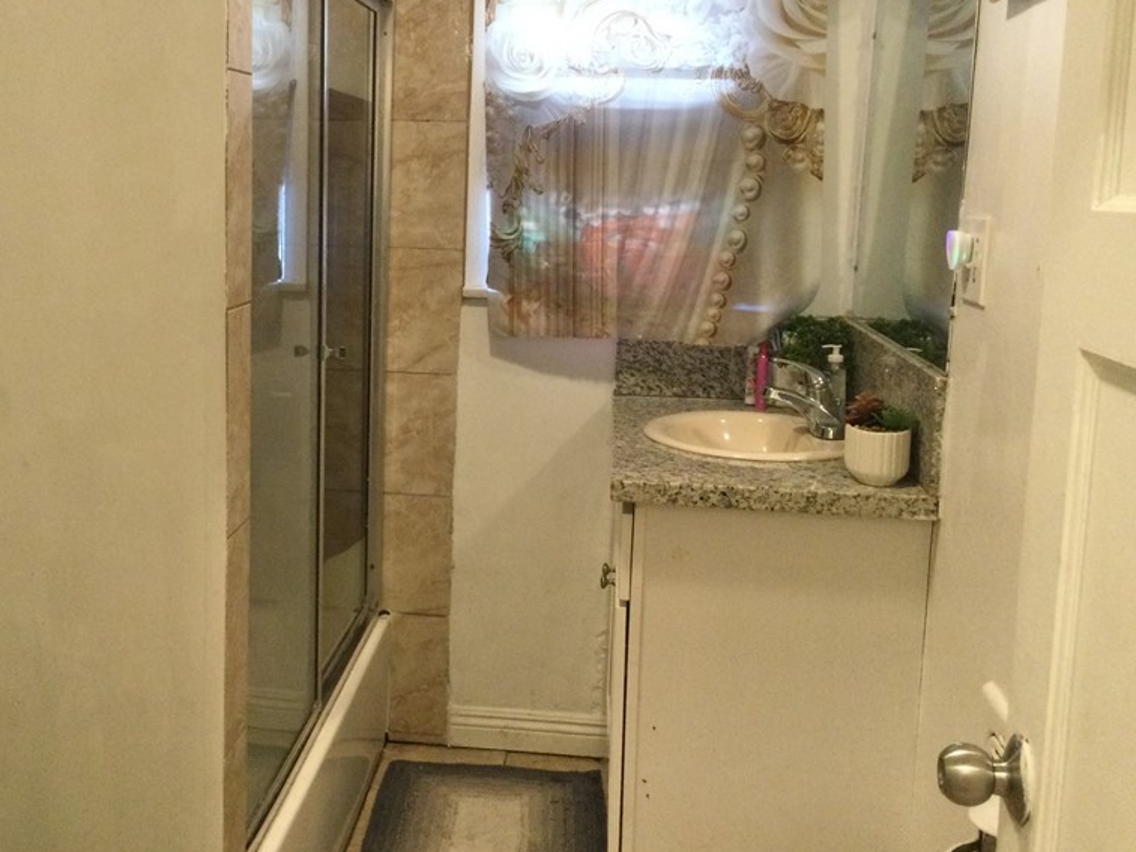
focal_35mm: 42
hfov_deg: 44.2
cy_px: 367
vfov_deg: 34.3
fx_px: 1378
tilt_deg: -9.7
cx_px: 382
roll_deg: -3.3
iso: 200
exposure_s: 1/24
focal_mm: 3.3
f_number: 2.4
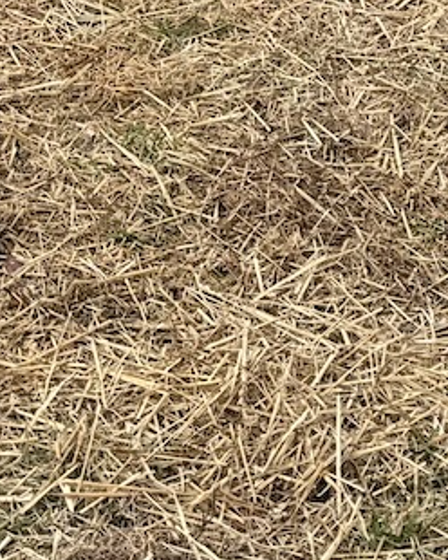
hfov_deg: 9.7
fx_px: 2569
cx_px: -211
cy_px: -620
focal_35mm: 155
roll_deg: -0.4
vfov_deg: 11.1
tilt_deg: -12.6
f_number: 1.78
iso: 80
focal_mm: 6.76
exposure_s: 1/1464
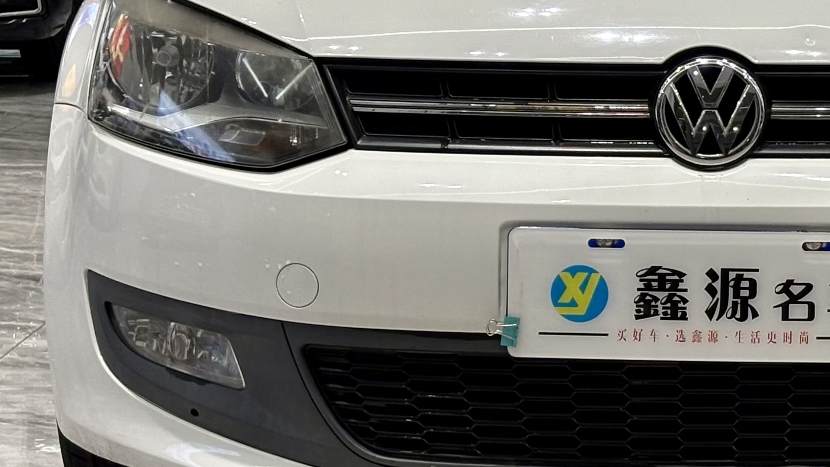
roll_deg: -0.1
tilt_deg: -7.0
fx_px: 3015
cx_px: 719
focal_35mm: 137
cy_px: 145
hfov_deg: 15.5
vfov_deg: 8.8
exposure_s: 1/100
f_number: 1.6
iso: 40
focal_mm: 5.96
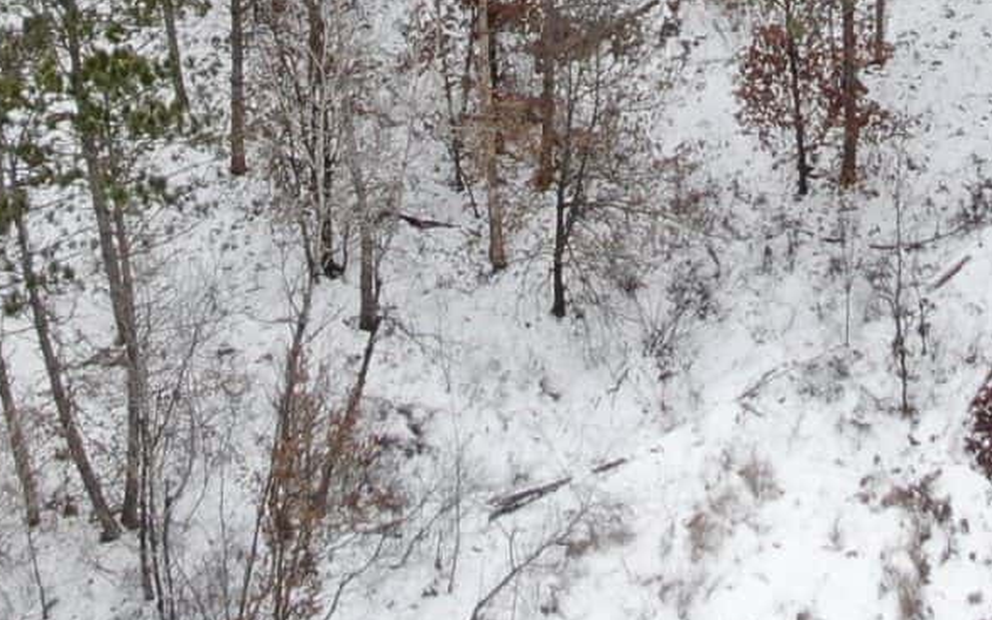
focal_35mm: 111
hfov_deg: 18.7
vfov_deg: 10.9
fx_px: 3001
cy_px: -549
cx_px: 624
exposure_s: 1/320
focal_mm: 4.39
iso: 100
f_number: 2.8
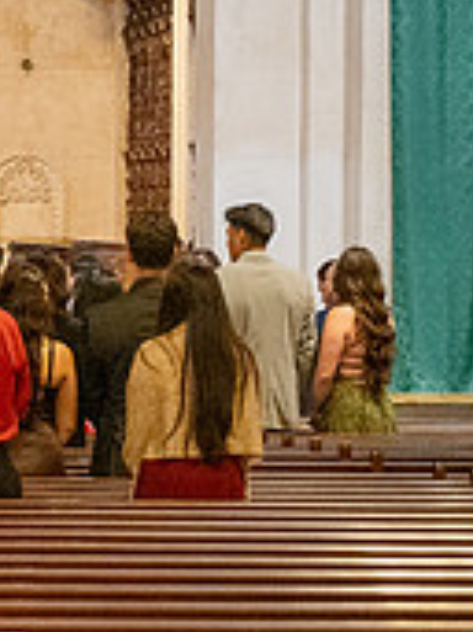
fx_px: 7133
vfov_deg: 5.1
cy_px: 357
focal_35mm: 391
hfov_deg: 3.7
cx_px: -595
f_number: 4
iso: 3200
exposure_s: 1/250
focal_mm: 120
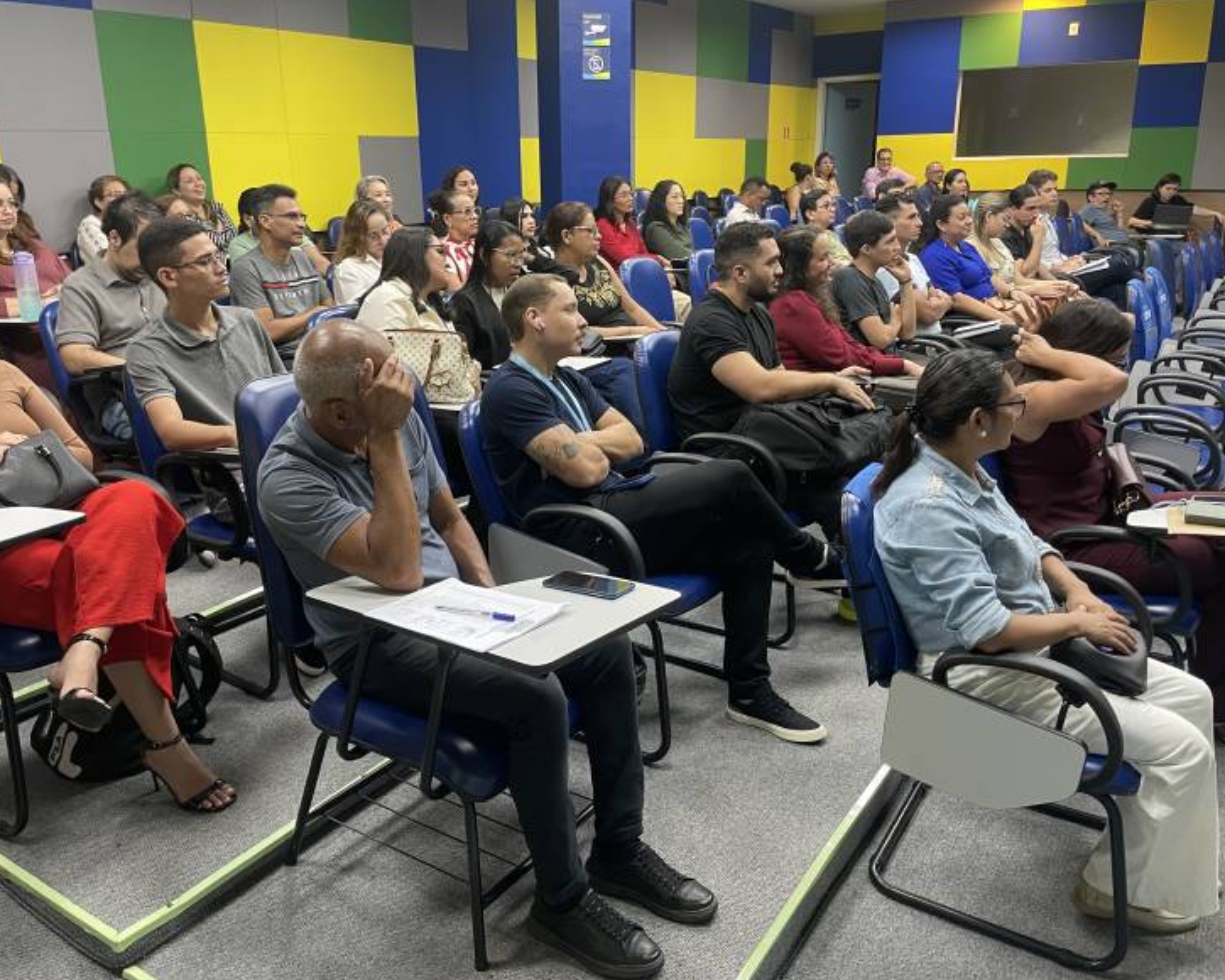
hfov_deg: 62.1
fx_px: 1015
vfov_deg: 51.5
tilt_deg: -15.6
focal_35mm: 28
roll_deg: +2.0
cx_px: 559
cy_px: 476
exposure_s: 1/60
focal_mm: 4.2
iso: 200
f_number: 1.6
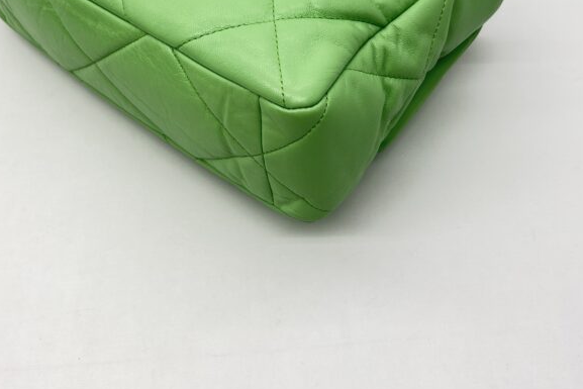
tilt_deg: -45.8
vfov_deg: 27.1
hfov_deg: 41.1
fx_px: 777
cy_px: 39
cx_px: 263
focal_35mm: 48
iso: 32
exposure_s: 1/120
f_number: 1.5
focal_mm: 5.7
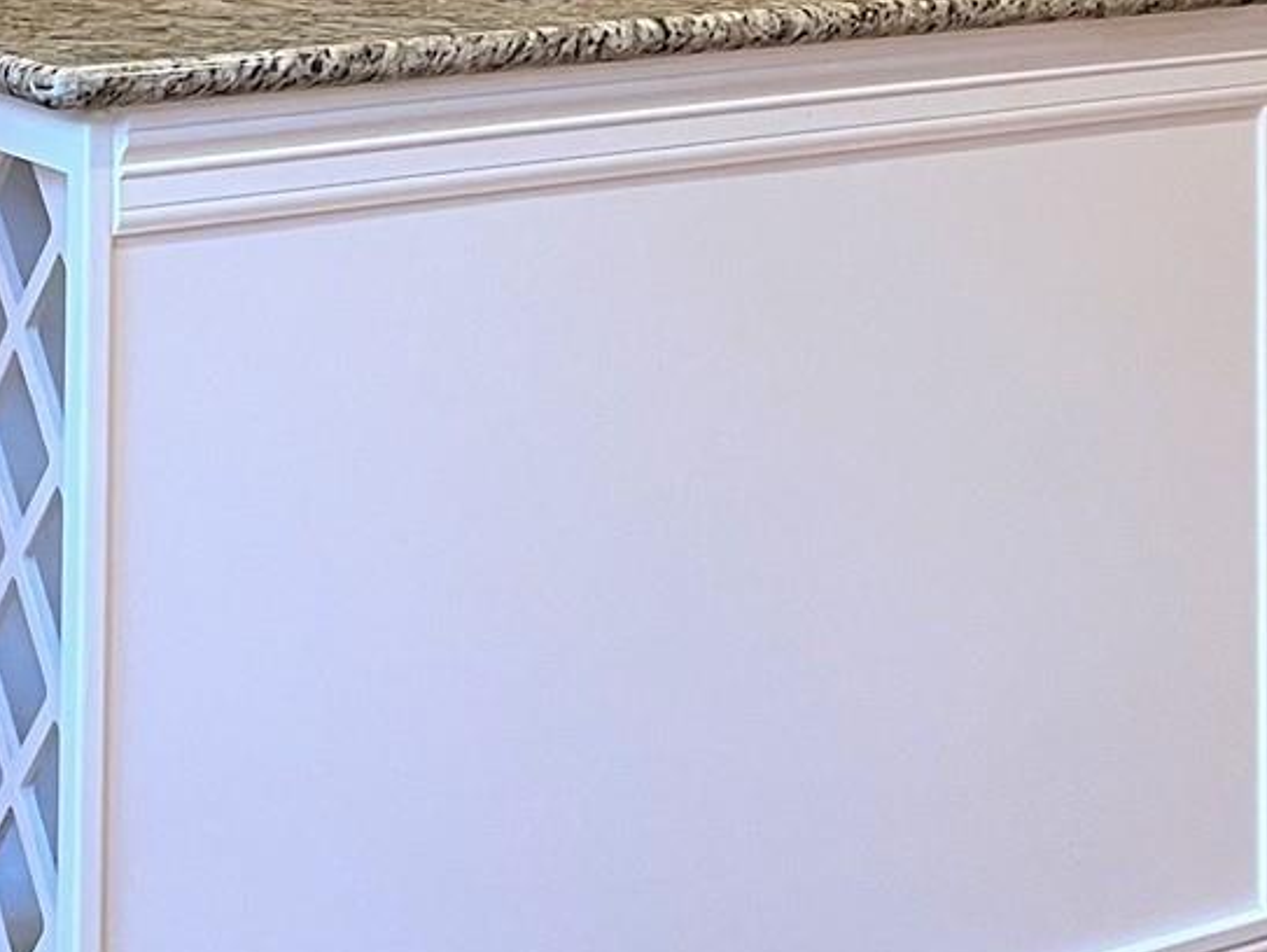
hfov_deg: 19.9
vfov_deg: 14.2
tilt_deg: +0.2
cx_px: 950
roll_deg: -0.2
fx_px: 3589
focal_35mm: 98
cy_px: -450
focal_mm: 4.2
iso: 100
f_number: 1.6
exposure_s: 1/60
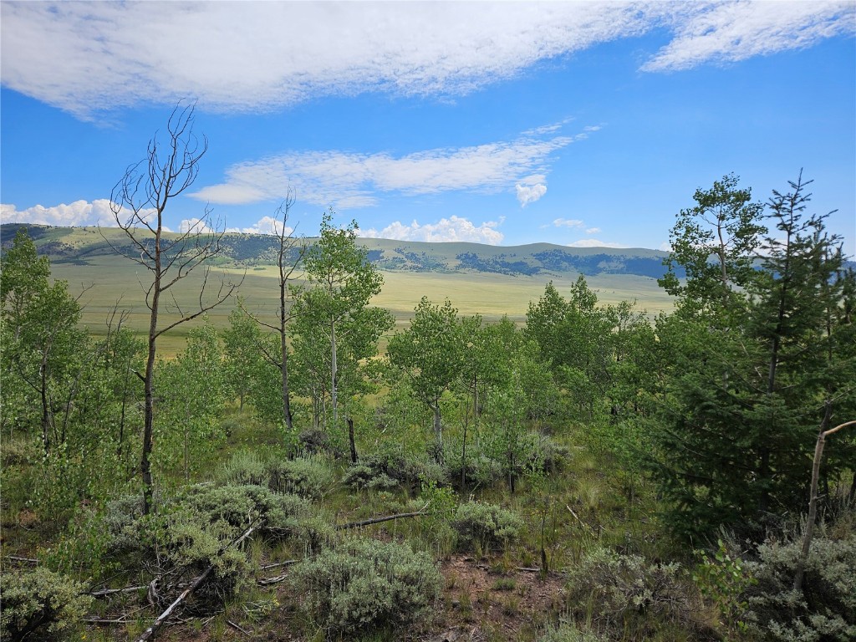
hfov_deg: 73.9
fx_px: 569
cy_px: 321
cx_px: 428
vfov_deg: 58.9
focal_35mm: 23
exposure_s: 1/2657
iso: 25
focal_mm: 5.4
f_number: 1.8
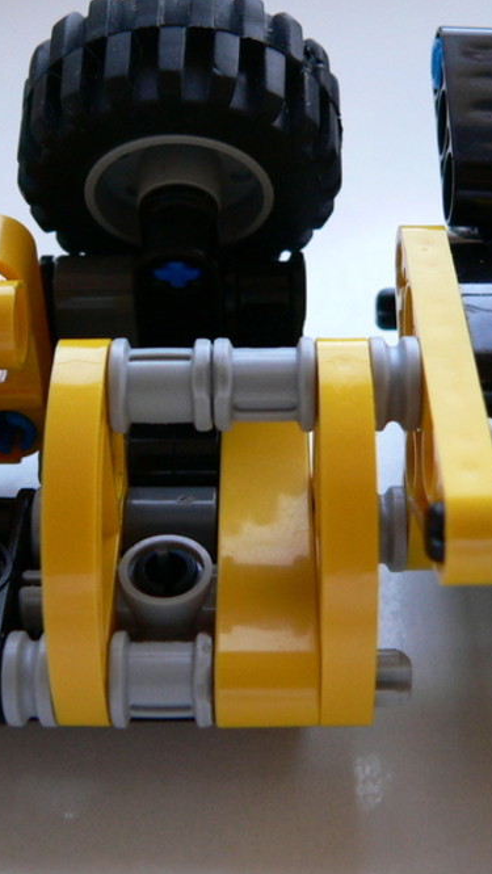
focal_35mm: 53
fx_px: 1228
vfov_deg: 39.2
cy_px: 438
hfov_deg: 22.6
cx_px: 262
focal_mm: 6
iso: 200
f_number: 2.8
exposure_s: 1/40
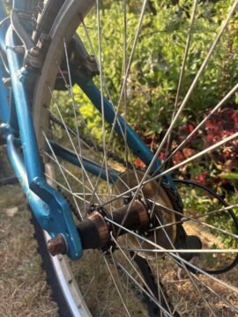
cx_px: 119
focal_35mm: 26
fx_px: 238
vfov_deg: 67.3
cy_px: 158
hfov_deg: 53.1
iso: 50
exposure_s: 1/452
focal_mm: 5.96
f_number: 1.6
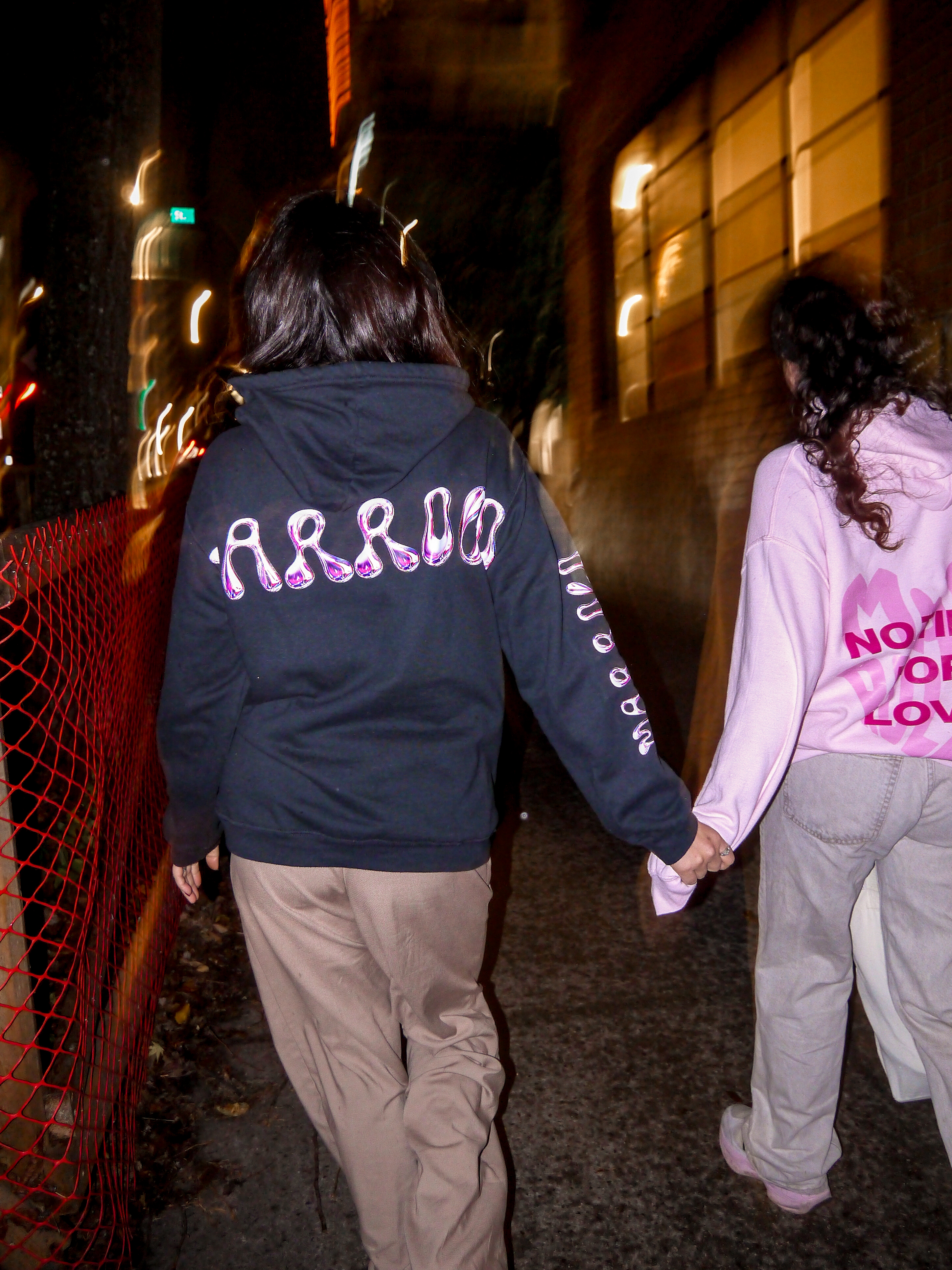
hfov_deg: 48.2
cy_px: 617
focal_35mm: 29
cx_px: 480
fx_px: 1063
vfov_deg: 61.6
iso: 800
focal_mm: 14
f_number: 3.5
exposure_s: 1/8
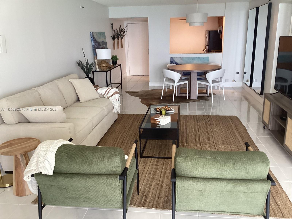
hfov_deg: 58.4
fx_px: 261
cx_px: 146
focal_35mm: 31
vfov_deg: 45.4
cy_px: 110
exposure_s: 1/60
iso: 160
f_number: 2.4
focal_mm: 3.3
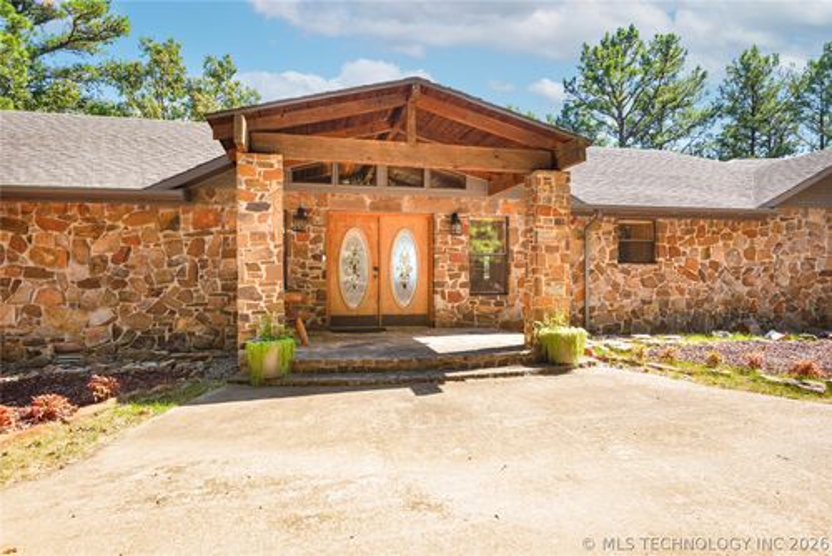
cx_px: 416
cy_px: 278
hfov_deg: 78.5
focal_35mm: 22
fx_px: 509
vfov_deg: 57.3
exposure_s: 1/100
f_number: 7.1
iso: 100
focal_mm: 22
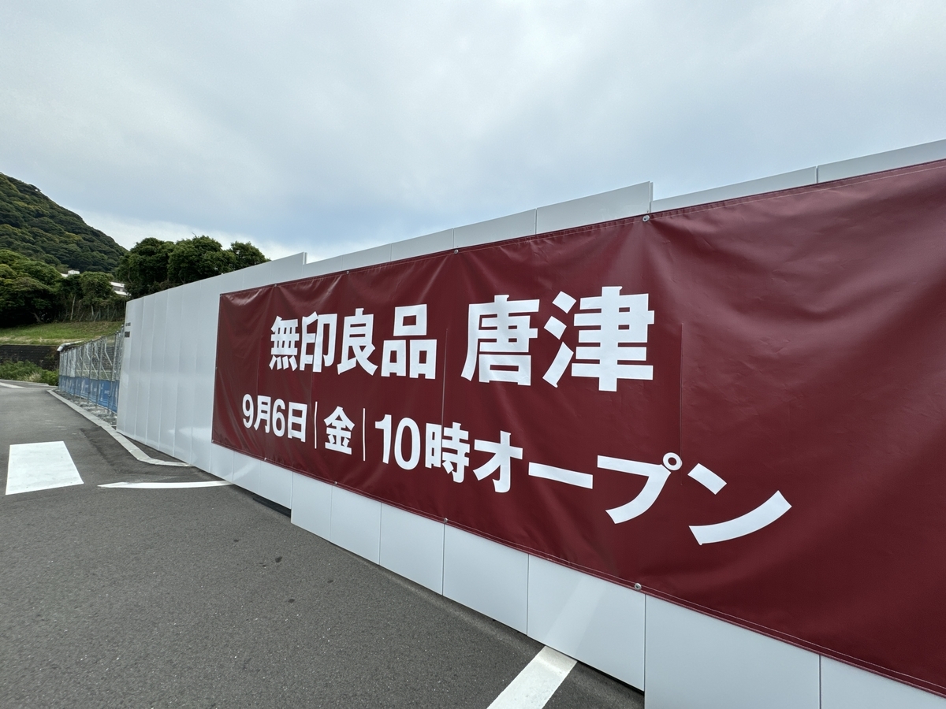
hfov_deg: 102.1
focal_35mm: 14
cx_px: 473
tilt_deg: +1.3
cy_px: 354
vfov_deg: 85.7
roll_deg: -2.5
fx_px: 383
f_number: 2.2
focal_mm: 2.22
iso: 50
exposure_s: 1/1078
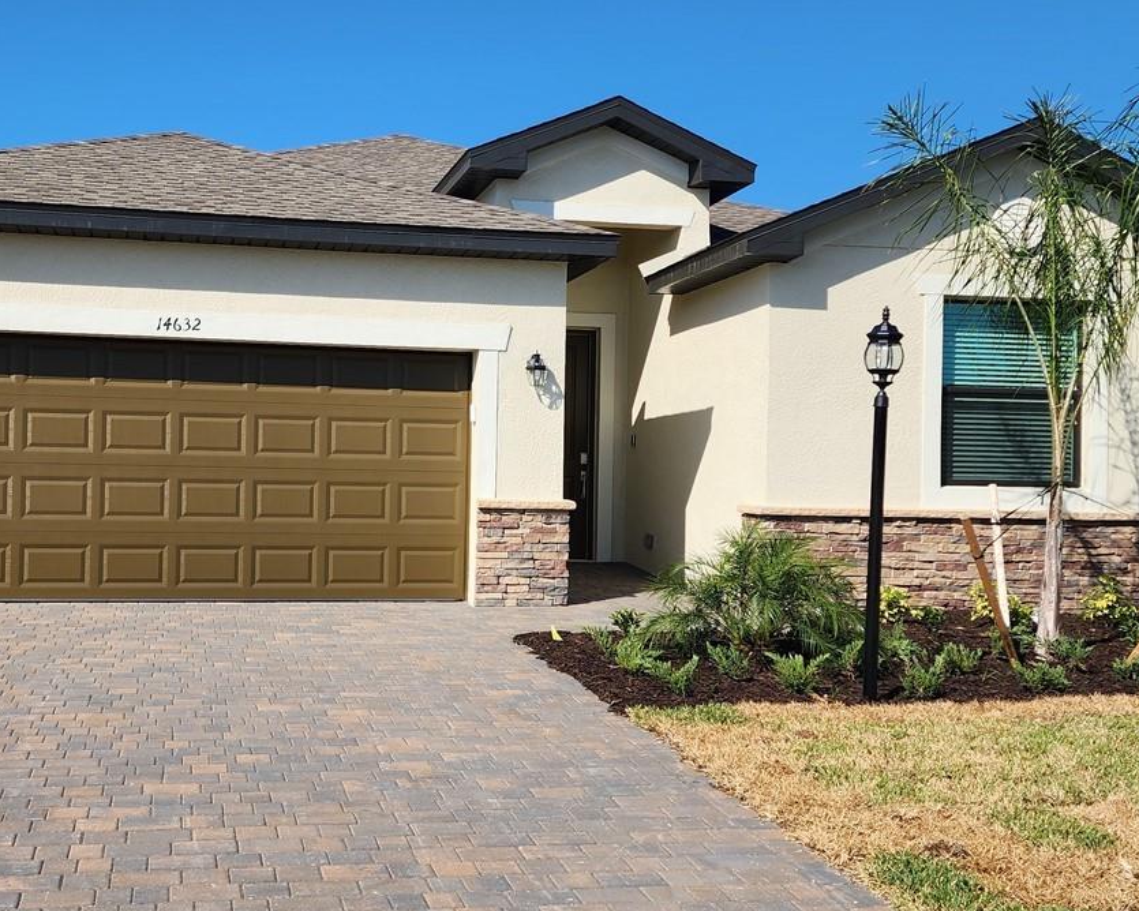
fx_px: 1450
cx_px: 409
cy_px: 465
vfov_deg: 34.9
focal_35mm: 43
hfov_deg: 42.5
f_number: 1.8
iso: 12
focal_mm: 6.4
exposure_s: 1/1391
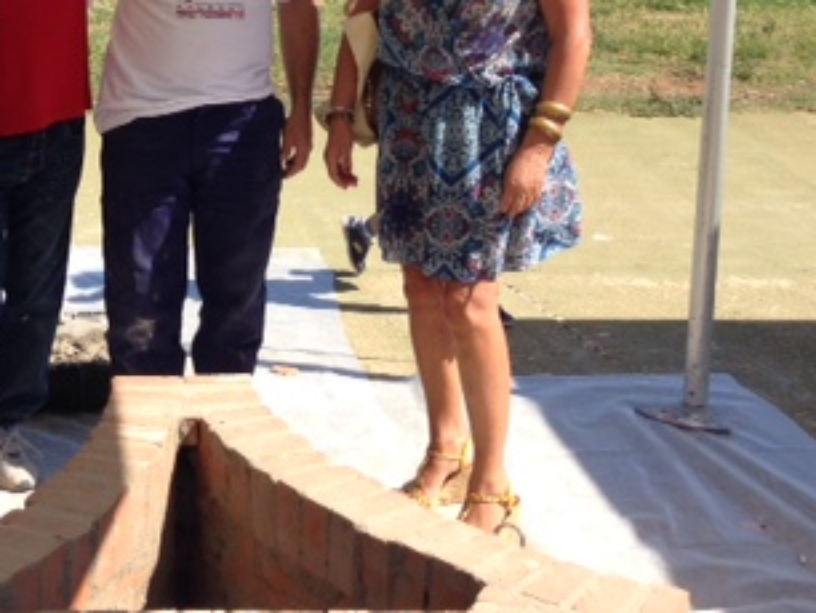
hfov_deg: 27.2
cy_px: 171
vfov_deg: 21.2
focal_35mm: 69
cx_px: 93
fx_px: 1628
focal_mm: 4.12
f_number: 2.4
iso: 50
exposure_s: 1/951
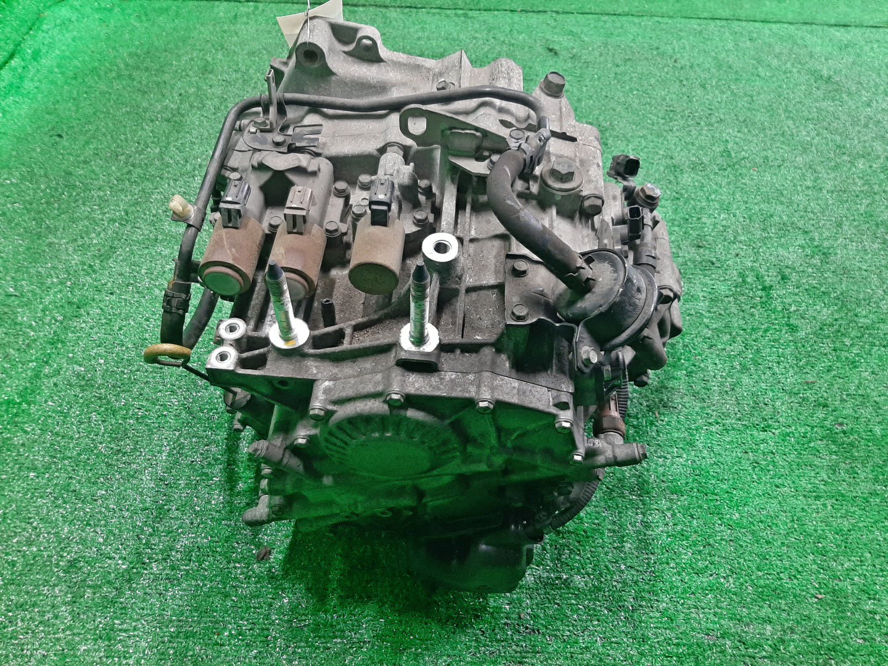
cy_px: 333
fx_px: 667
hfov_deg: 67.3
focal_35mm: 26
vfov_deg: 53.1
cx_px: 444
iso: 193
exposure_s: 1/50
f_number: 1.7
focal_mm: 3.93
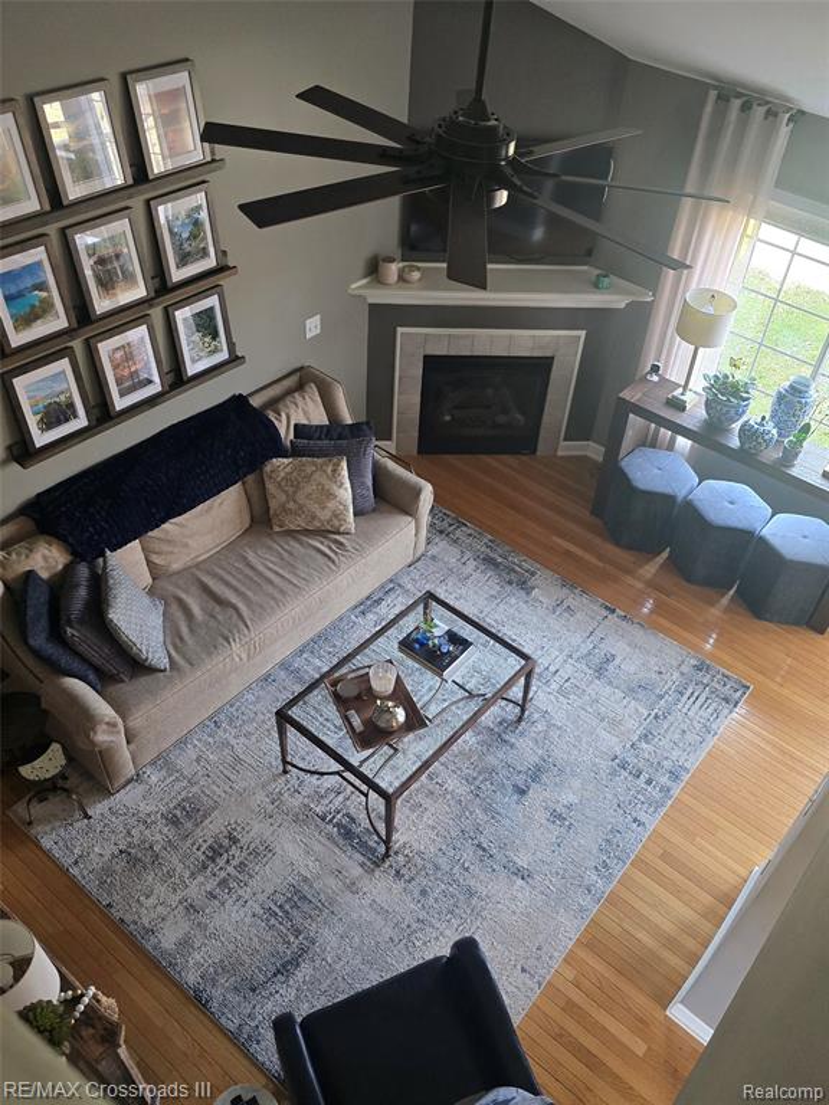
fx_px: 734
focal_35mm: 23
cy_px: 552
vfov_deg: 73.9
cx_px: 414
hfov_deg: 58.9
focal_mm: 6.3
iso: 500
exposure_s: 1/120
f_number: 1.7
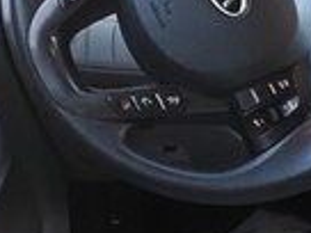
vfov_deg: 11.3
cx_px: 654
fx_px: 1177
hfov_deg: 12.8
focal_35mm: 131
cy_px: 99
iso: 100
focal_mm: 3.71
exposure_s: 1/50
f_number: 1.7
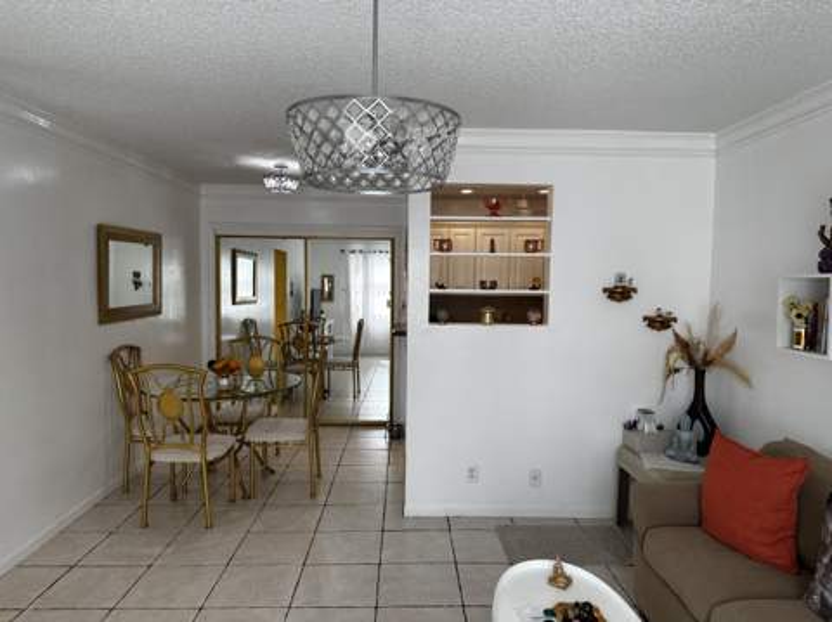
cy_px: 311
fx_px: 576
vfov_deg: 56.7
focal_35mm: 24
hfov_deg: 71.7
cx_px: 416
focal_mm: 6.86
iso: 64
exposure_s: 1/120
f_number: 1.78
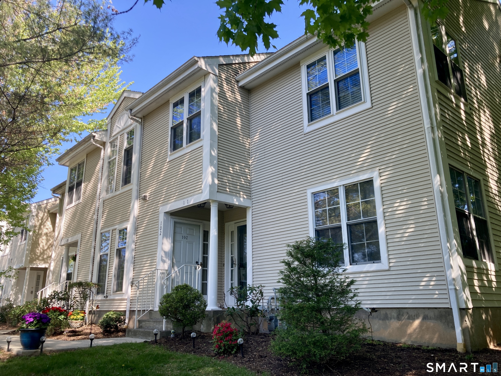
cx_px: 250
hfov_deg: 63.4
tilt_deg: +15.8
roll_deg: -0.8
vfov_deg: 49.7
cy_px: 188
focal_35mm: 28
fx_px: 405
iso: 20
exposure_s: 1/228
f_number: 1.8
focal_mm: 3.99
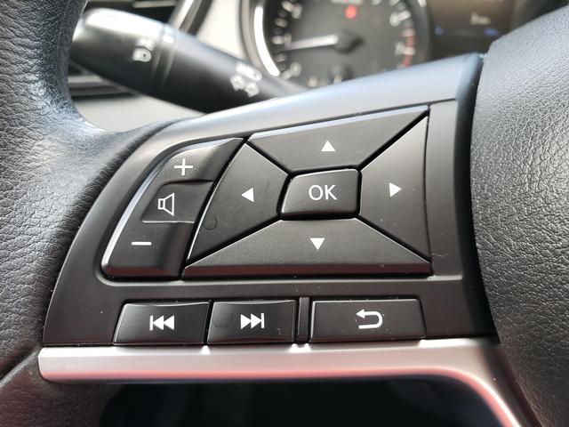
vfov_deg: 53.1
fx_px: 427
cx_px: 284
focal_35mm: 26
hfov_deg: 67.3
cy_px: 214
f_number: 2.4
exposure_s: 1/100
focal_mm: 4.3
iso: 250
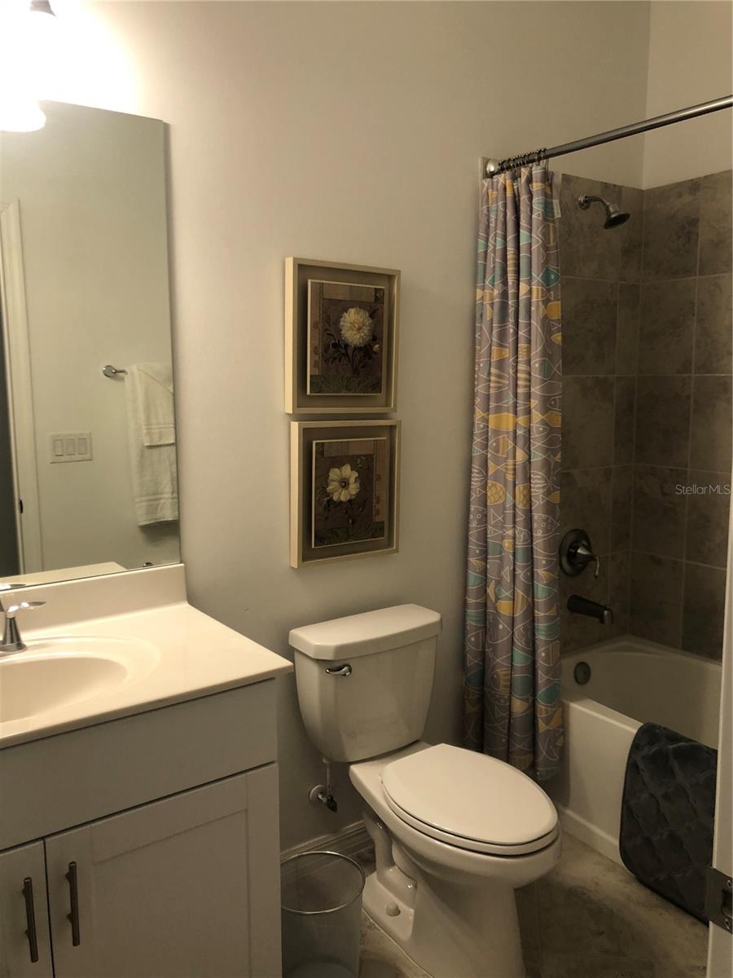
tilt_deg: -7.7
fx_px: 791
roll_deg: +0.2
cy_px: 489
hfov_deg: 49.7
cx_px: 366
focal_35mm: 28
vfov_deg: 63.4
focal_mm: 3.99
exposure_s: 1/30
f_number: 1.8
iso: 25
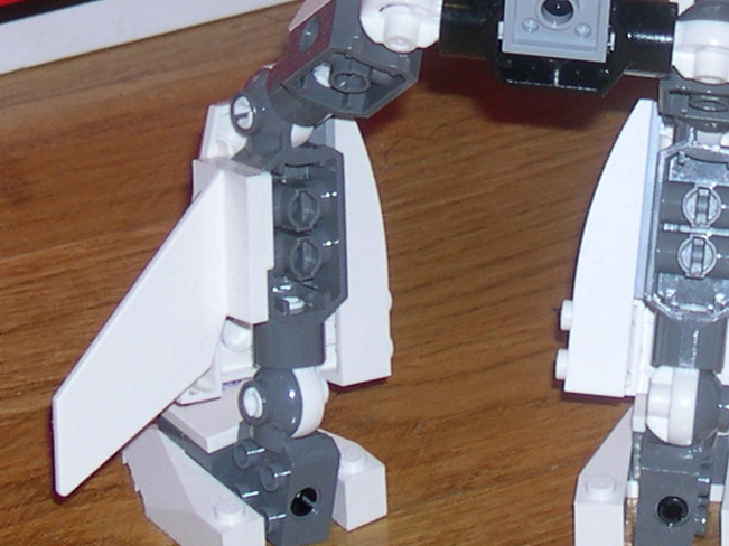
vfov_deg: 6.3
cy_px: -185
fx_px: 4927
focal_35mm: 234
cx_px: 515
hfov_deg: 8.5
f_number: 3.7
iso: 100
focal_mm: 14.2
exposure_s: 1/60
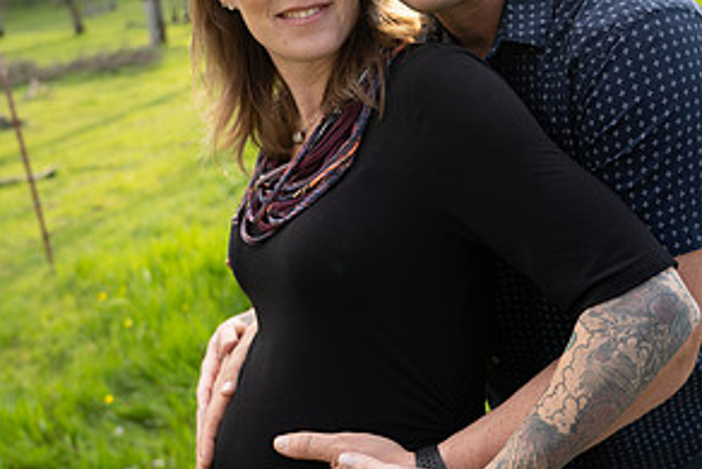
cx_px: 356
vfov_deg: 35.8
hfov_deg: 51.9
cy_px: 185
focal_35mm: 37
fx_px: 722
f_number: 2.8
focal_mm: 24
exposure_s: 1/250
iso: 200
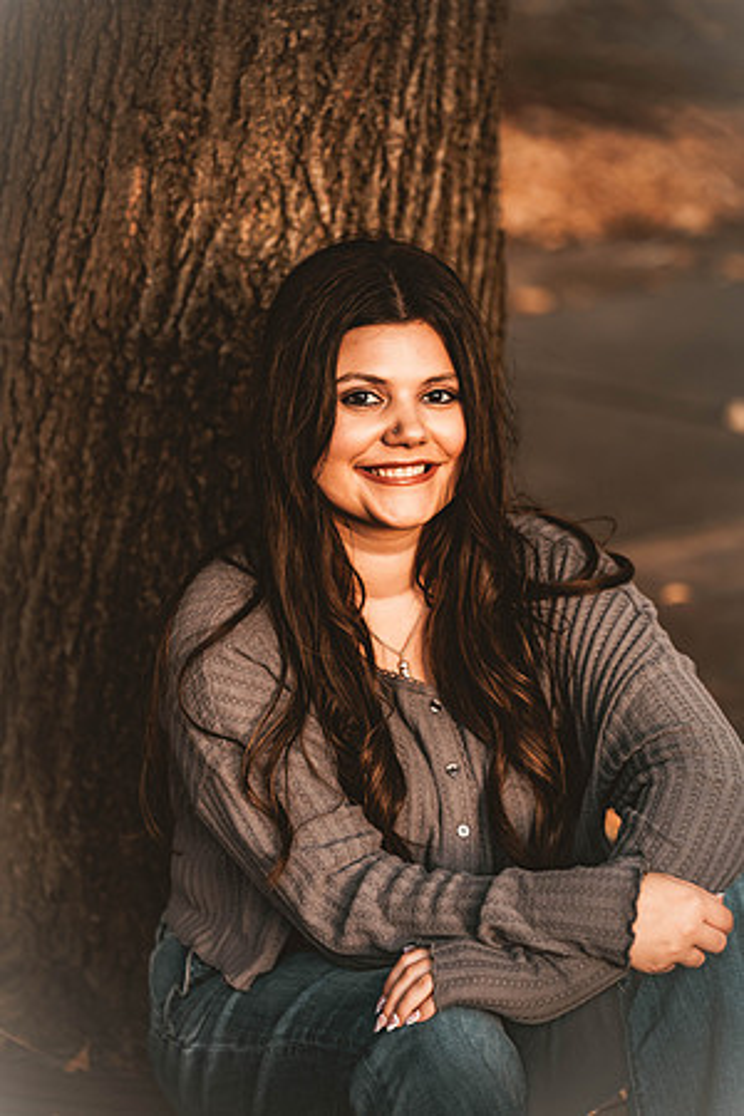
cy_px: 558
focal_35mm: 125
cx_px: 372
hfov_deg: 11.0
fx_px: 3875
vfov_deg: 16.4
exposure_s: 1/125
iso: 400
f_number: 2.8
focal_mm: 125
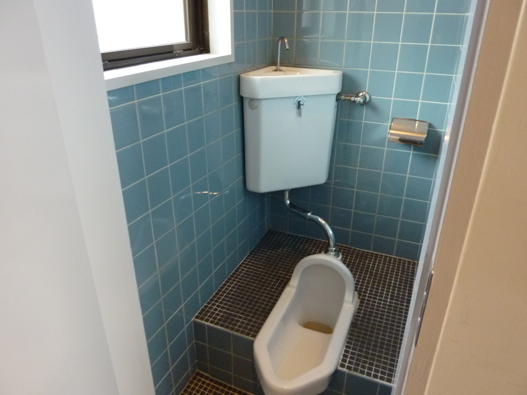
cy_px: 198
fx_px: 381
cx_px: 264
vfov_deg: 54.9
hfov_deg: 69.4
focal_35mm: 25
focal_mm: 4.1
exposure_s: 1/15
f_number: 3.3
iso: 400
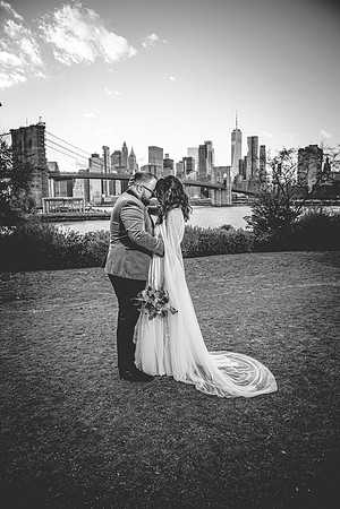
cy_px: 254
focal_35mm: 24
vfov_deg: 73.7
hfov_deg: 53.1
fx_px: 340
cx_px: 170
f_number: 5
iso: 125
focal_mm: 24
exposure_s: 1/125
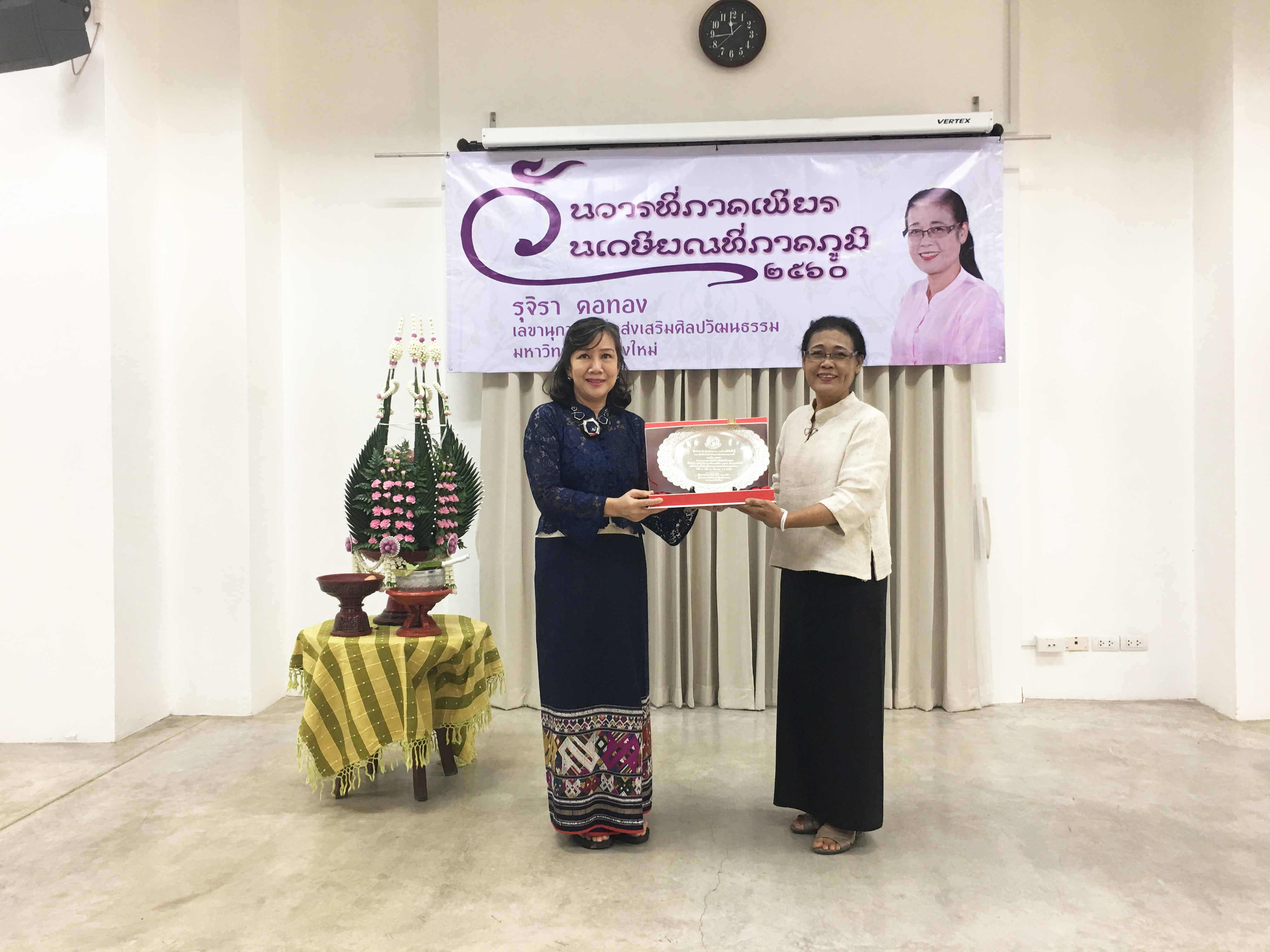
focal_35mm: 29
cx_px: 635
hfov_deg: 61.7
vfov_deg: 48.2
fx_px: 1064
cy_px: 476
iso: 32
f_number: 2.2
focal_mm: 4.15
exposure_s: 1/17
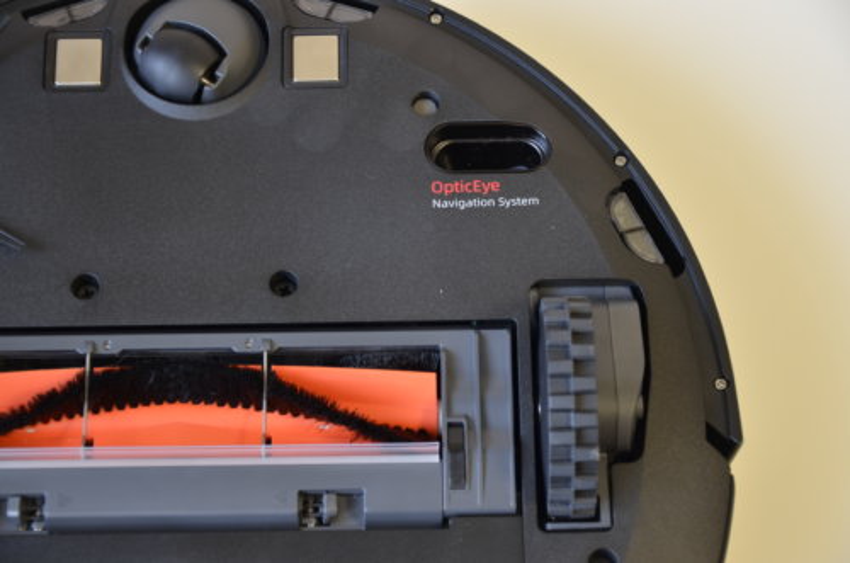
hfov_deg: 20.7
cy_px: 282
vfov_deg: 13.8
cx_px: 425
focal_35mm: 99
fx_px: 2332
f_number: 5.3
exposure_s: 1/2
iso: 100
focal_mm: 66
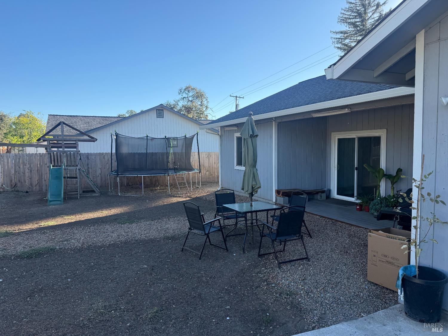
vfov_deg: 56.8
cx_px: 224
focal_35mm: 24
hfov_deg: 71.6
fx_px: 311
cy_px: 168
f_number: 1.78
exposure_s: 1/1553
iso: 100
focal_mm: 6.76
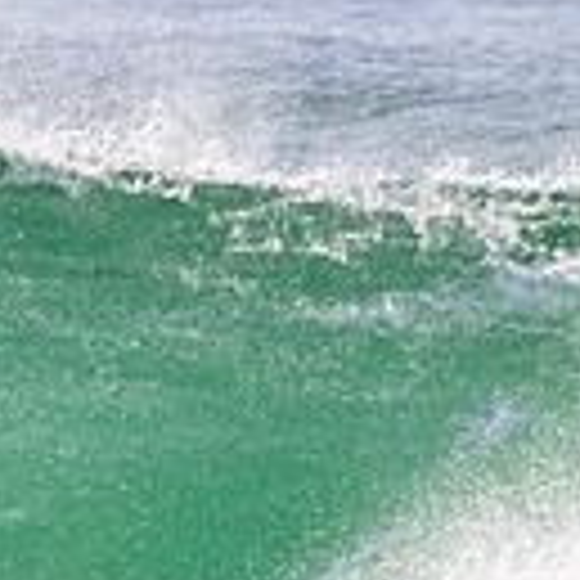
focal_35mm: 2364
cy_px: 749
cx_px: -81
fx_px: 44813
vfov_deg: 0.7
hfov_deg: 0.7
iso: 800
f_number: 11
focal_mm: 620
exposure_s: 1/2000
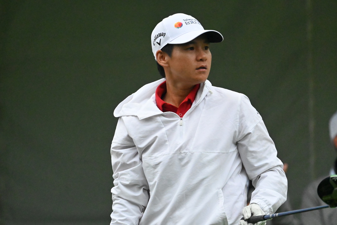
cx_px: 168
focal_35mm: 600
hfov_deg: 3.4
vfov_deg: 2.3
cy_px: 112
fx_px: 5616
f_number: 5.6
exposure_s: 1/3200
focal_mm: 400
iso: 16000
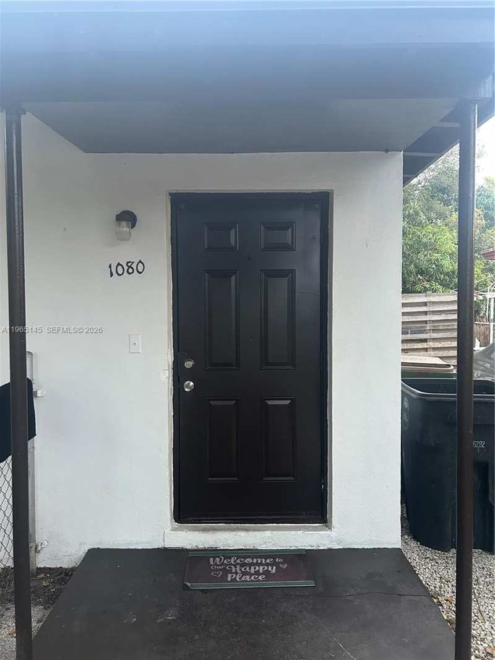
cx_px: 248
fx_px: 496
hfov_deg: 53.1
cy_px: 330
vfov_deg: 67.3
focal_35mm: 26
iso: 320
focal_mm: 5.7
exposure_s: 1/60
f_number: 1.5
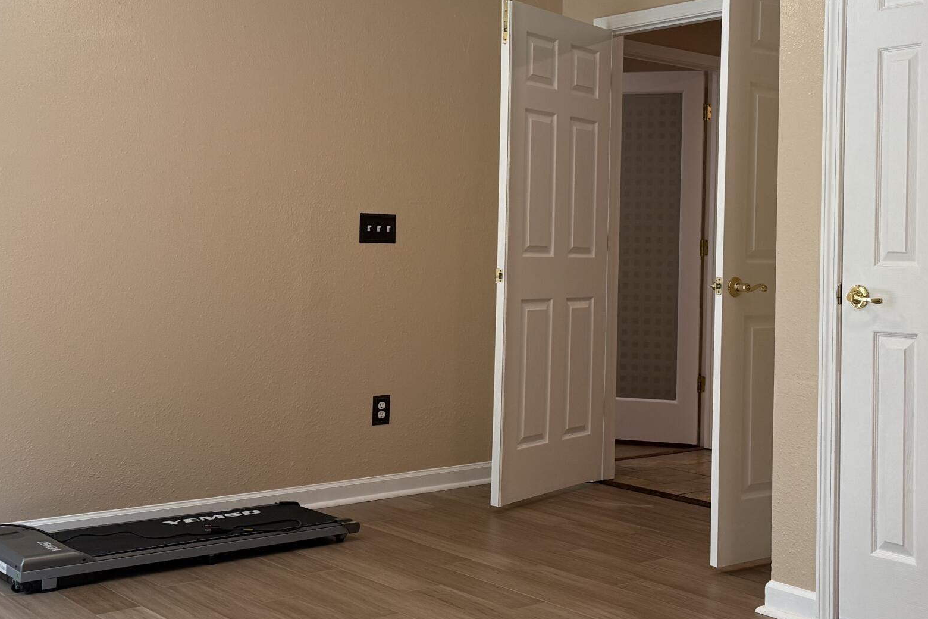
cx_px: 657
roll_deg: -1.8
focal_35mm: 48
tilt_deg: +0.8
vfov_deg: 28.0
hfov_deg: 40.3
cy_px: 230
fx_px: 1237
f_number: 1.78
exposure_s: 1/120
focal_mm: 6.76
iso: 125
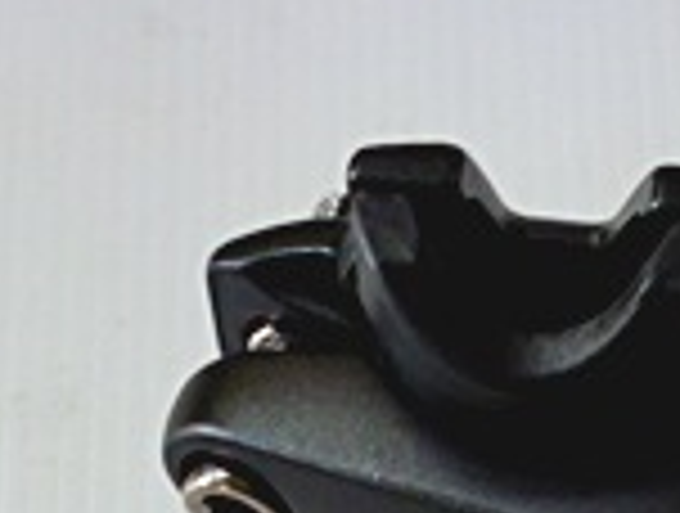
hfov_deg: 17.6
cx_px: 473
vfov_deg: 12.0
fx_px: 2186
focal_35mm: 111
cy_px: 999
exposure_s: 1/60
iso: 160
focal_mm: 5
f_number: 3.1
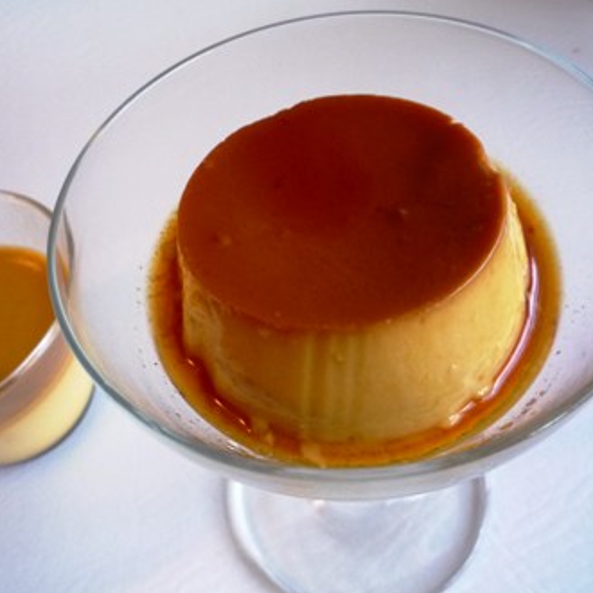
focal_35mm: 36
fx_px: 698
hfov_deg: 46.0
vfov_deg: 46.0
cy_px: 300
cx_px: 261
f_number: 3.3
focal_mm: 5.2
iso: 400
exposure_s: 1/15
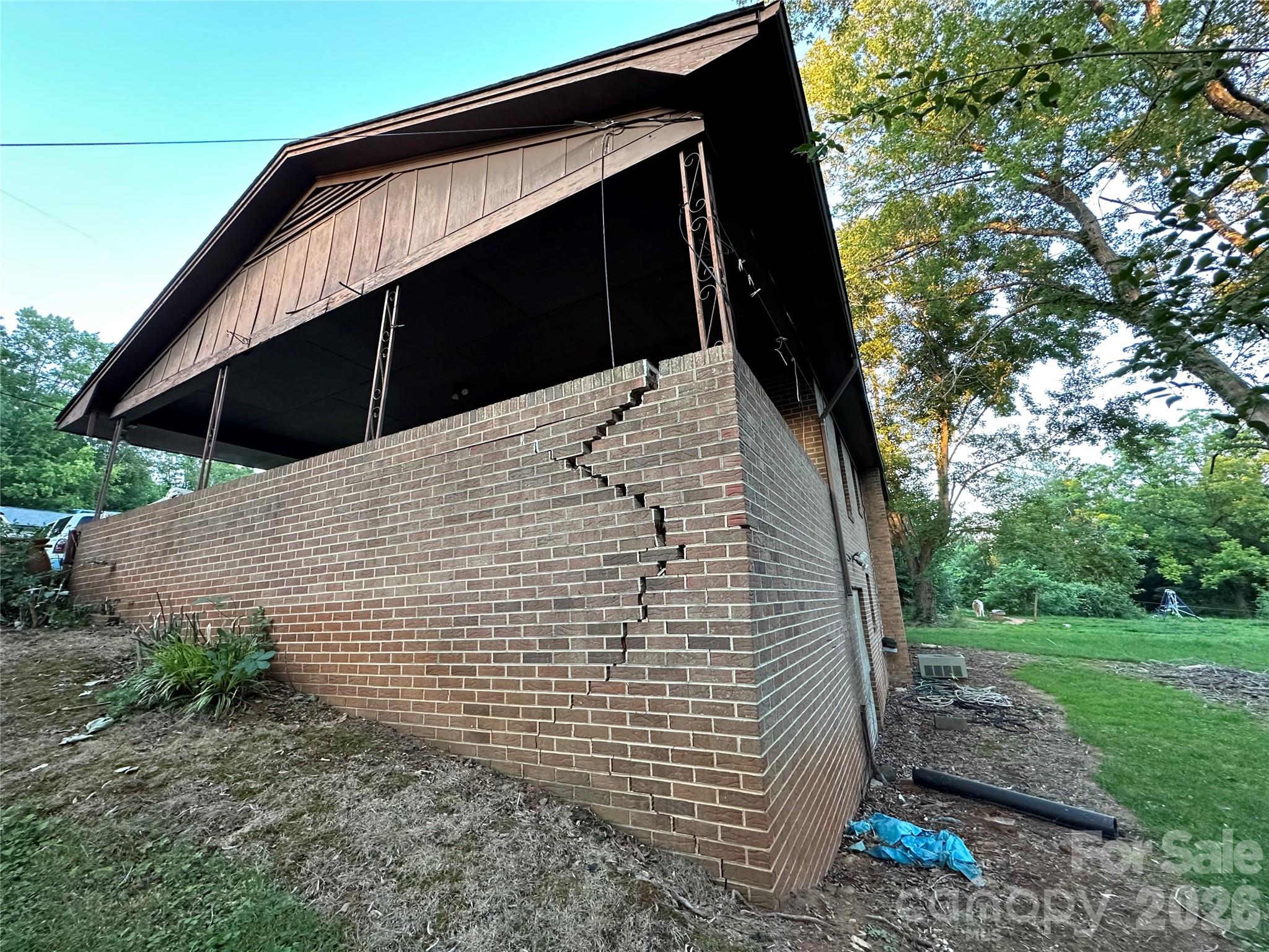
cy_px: 476
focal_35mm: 14
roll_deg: +2.9
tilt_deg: +14.5
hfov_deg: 102.1
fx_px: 513
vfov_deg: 85.7
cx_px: 634
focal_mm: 2.22
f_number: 2.2
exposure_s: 1/81
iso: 320
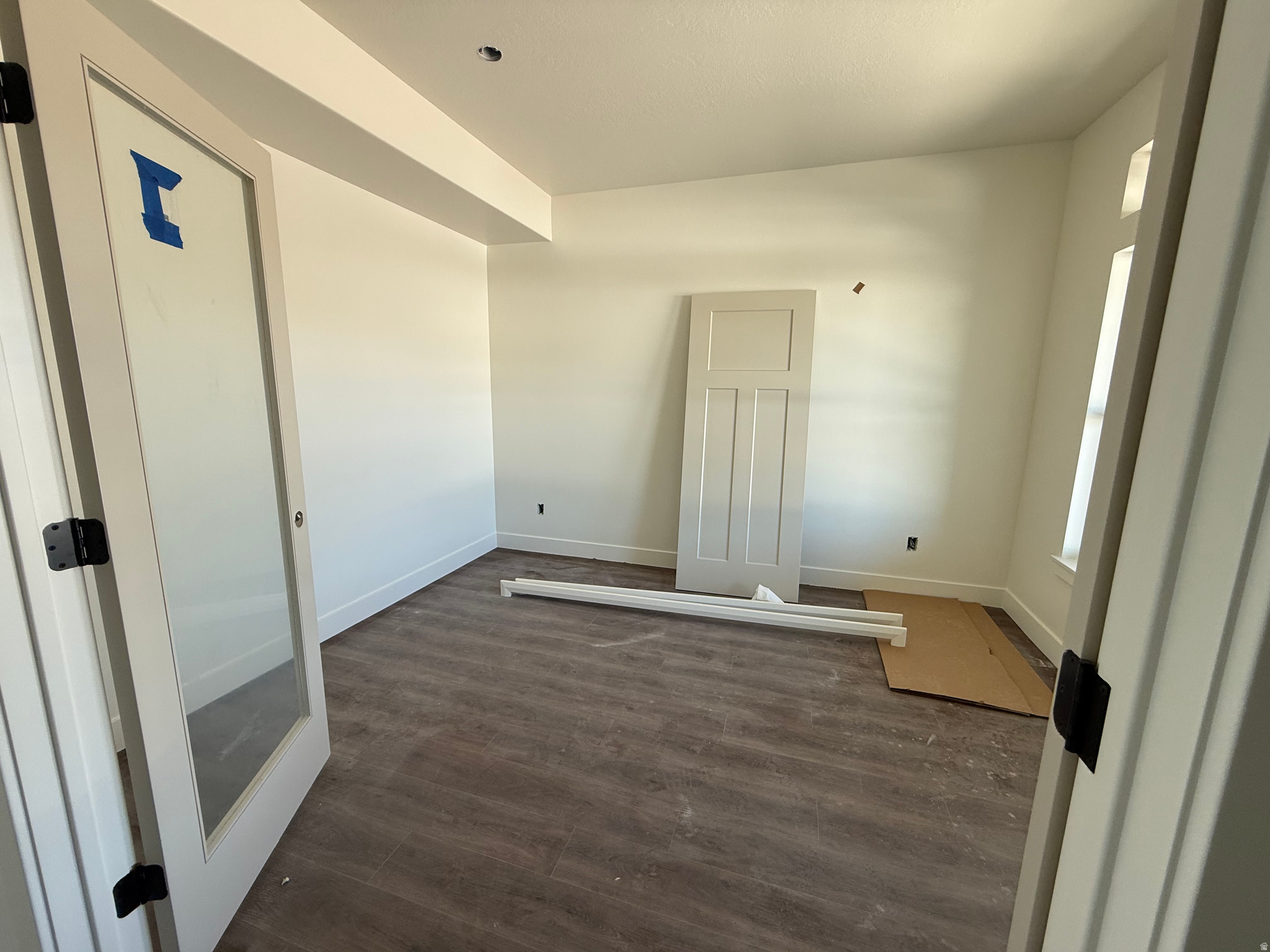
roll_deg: -0.8
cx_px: 635
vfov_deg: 85.7
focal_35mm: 14
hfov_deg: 102.1
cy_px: 476
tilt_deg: -9.6
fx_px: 514
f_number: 2.2
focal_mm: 2.22
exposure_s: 1/99
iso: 80
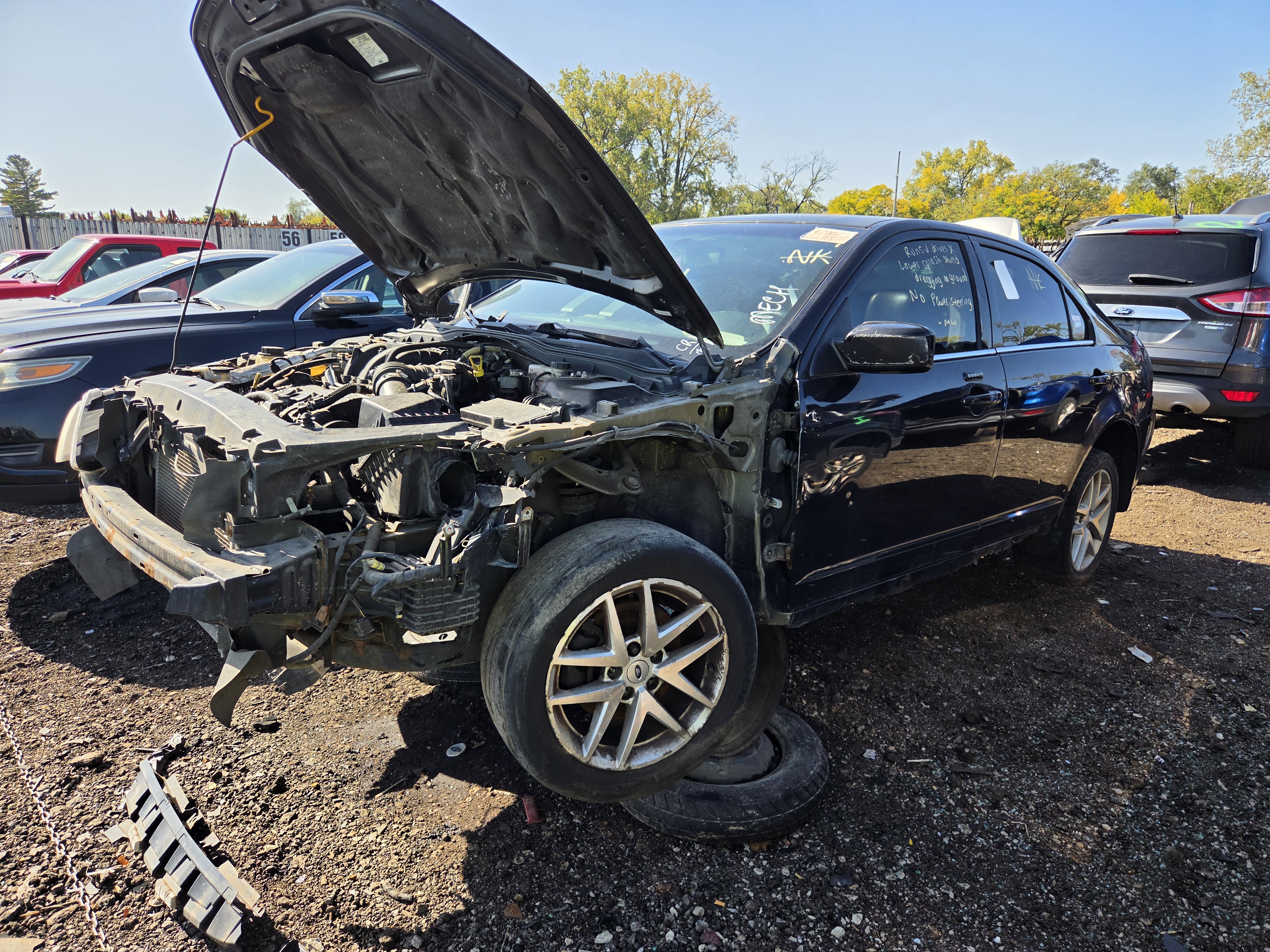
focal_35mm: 23
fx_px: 844
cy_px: 476
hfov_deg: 73.9
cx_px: 635
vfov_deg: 58.9
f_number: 1.8
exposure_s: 1/2882
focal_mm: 5.4
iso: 80
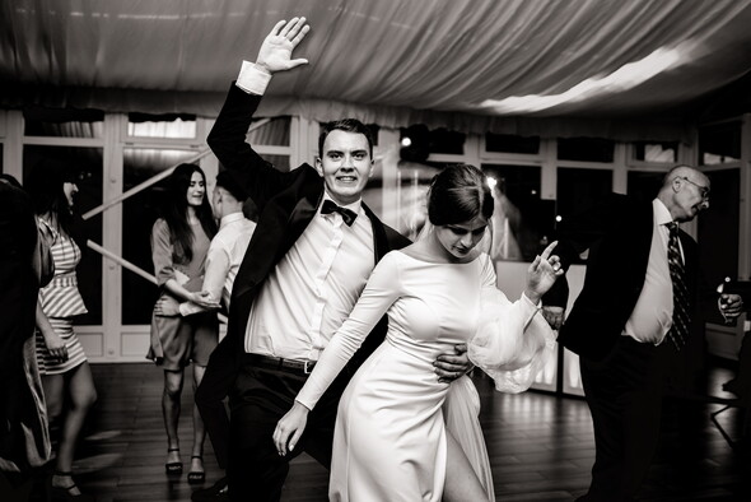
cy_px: 251
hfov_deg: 54.4
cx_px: 376
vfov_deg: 37.9
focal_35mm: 35
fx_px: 730
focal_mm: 35
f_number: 2.8
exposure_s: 1/160
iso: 200
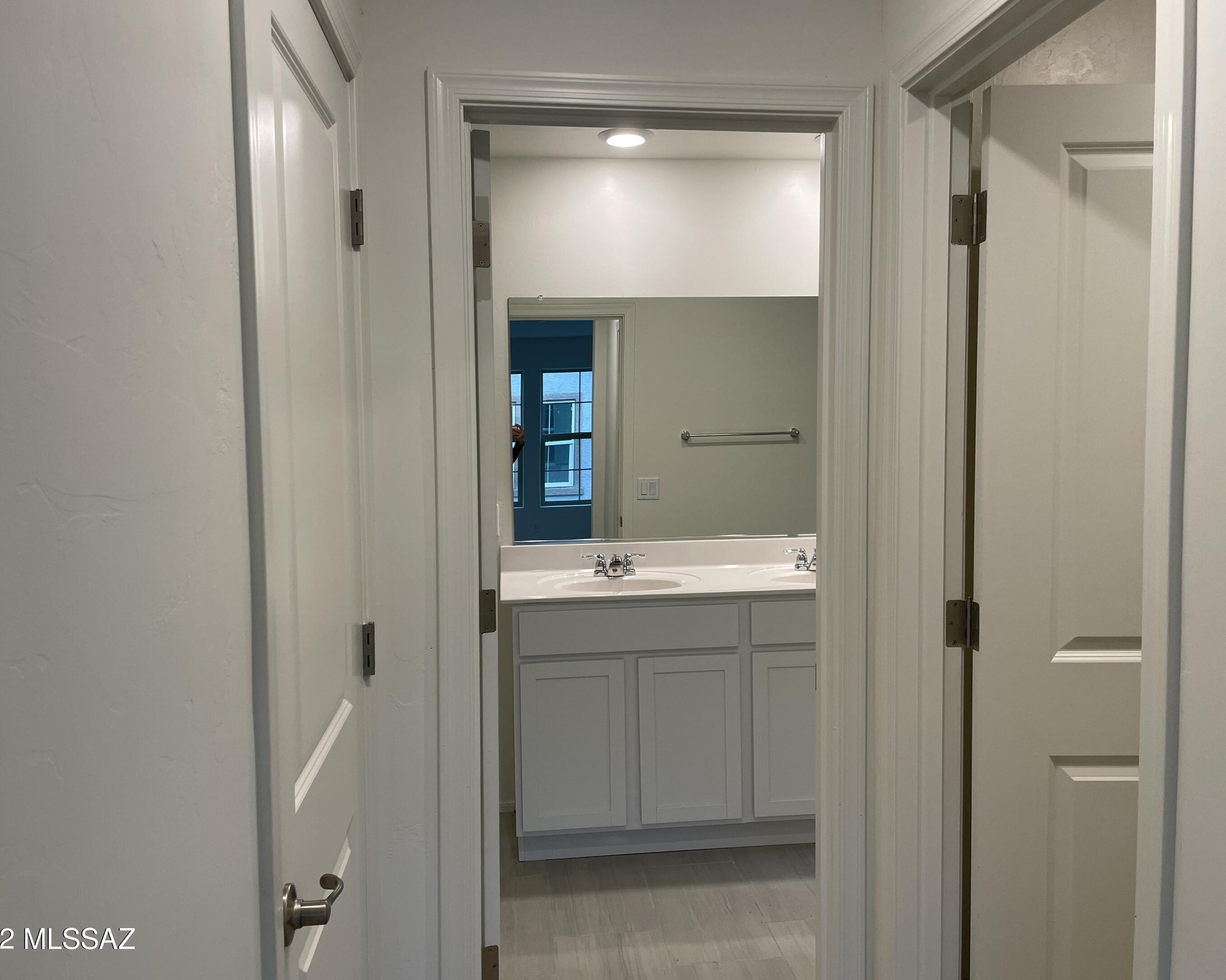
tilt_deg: -4.0
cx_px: 605
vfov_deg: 51.5
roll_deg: +1.1
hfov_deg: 62.2
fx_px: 1016
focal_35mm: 28
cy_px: 479
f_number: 1.6
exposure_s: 1/120
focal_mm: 4.2
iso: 100
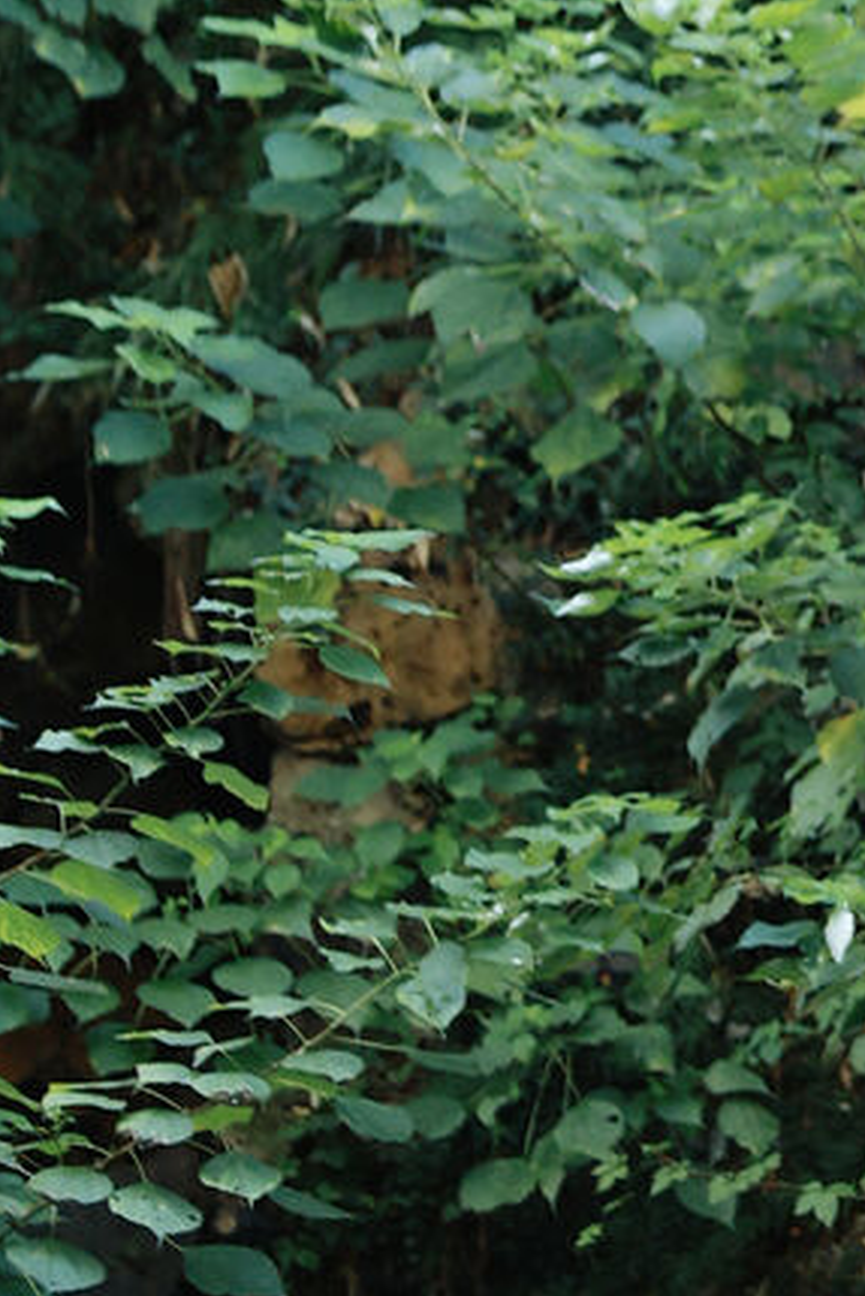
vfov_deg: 5.6
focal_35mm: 368
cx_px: 1194
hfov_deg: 3.7
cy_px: 515
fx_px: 13252
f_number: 2.8
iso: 1250
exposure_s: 1/125
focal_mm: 89
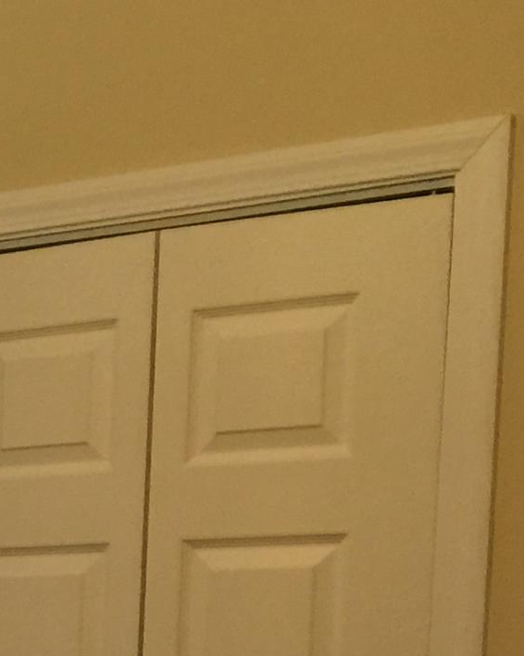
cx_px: -780
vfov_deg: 14.9
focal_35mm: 120
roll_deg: +1.2
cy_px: 968
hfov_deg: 10.7
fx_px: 2327
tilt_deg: -8.2
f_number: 2.2
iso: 64
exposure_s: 1/15
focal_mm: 4.15
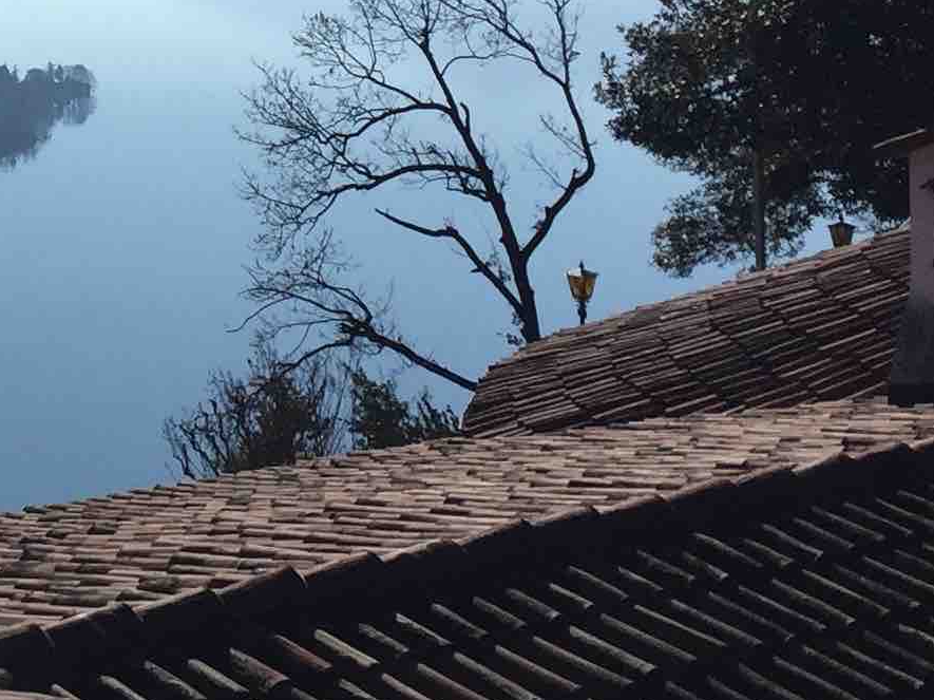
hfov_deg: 17.4
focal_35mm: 107
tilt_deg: +1.4
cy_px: -282
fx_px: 2886
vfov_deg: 13.2
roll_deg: -1.2
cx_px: -224
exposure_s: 1/6623
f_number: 2.2
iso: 32
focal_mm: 4.15
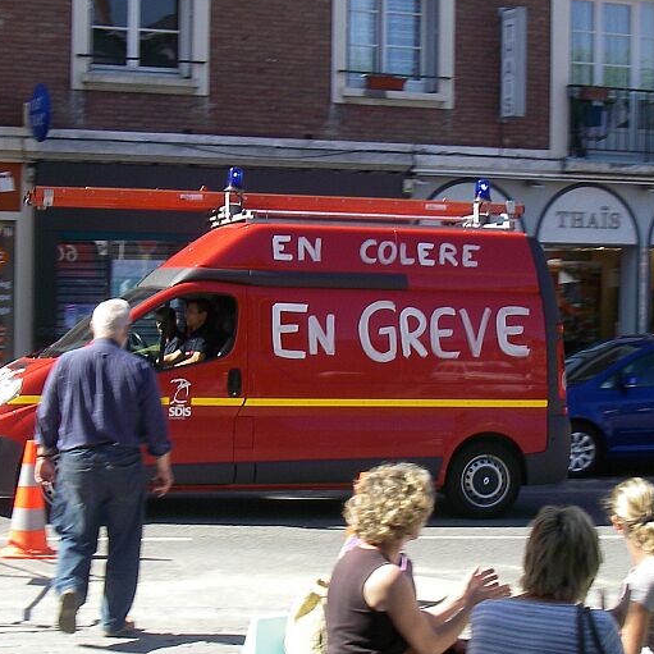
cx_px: 320
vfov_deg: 22.2
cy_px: 308
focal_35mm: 78
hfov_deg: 22.2
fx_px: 1667
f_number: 6.8
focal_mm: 7.3
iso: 64
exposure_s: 1/80
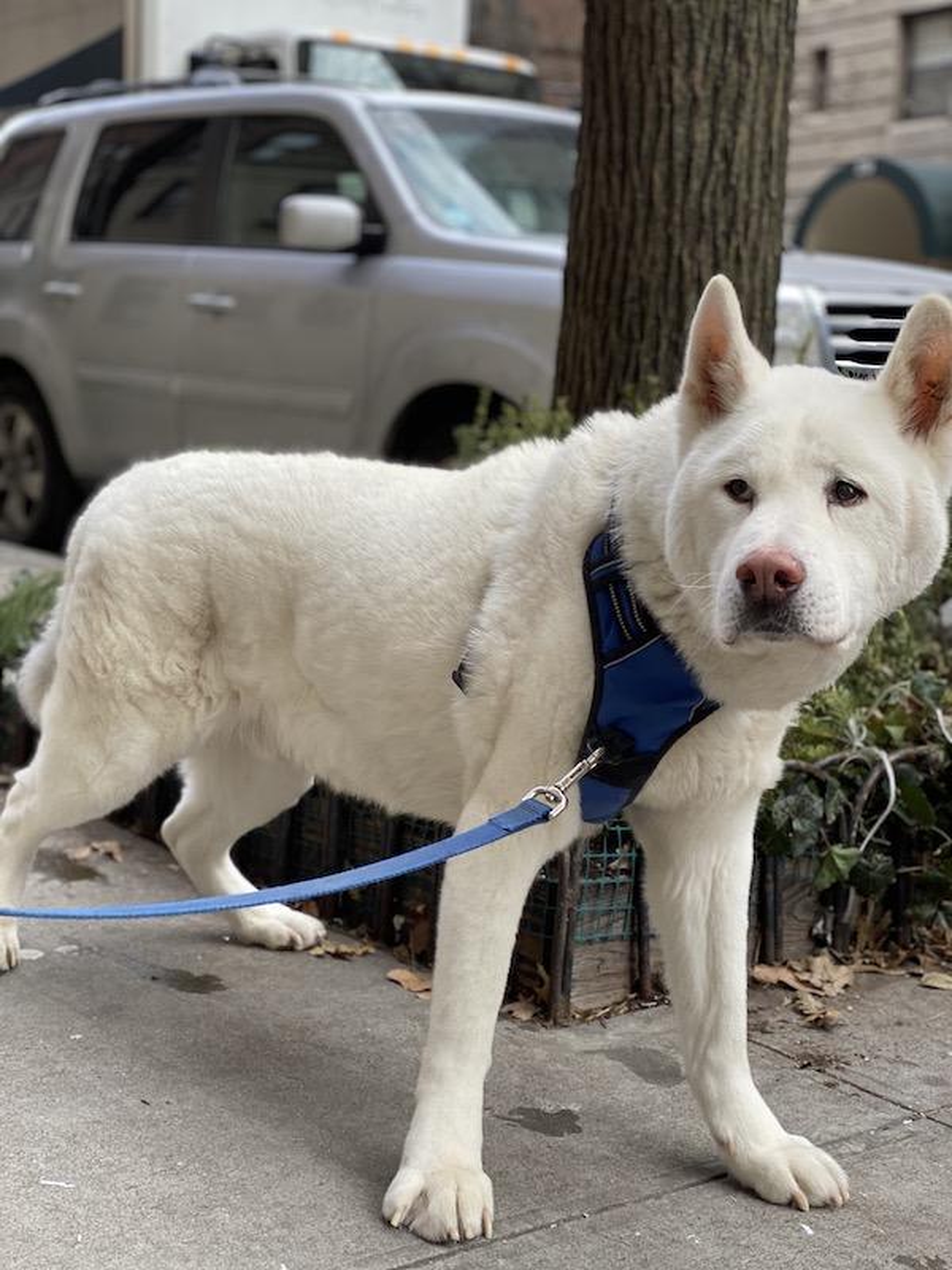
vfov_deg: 36.8
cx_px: 476
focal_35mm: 52
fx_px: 1907
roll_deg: -3.6
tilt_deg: -7.3
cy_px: 635
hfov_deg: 28.0
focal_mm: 6
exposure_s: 1/122
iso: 25
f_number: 2
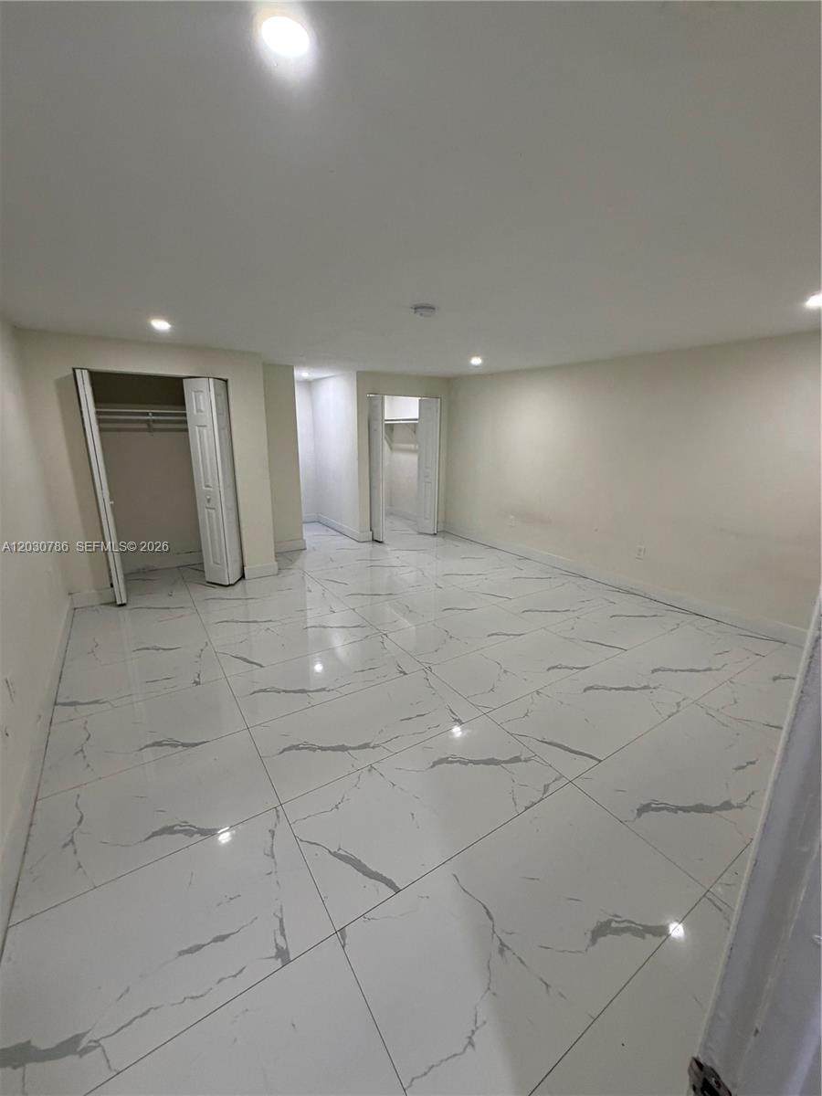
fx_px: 443
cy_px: 548
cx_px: 411
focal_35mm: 14
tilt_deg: -17.2
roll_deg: +0.4
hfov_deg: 85.7
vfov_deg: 102.1
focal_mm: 2.22
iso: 250
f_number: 2.2
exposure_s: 1/120
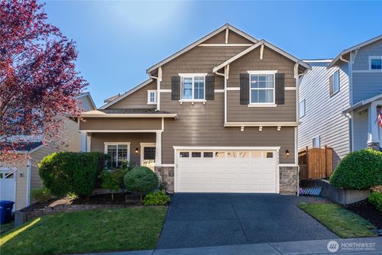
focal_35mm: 19
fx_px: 202
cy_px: 128
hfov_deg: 86.9
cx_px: 191
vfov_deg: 64.6
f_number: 7.1
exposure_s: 1/125
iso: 80
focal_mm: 19
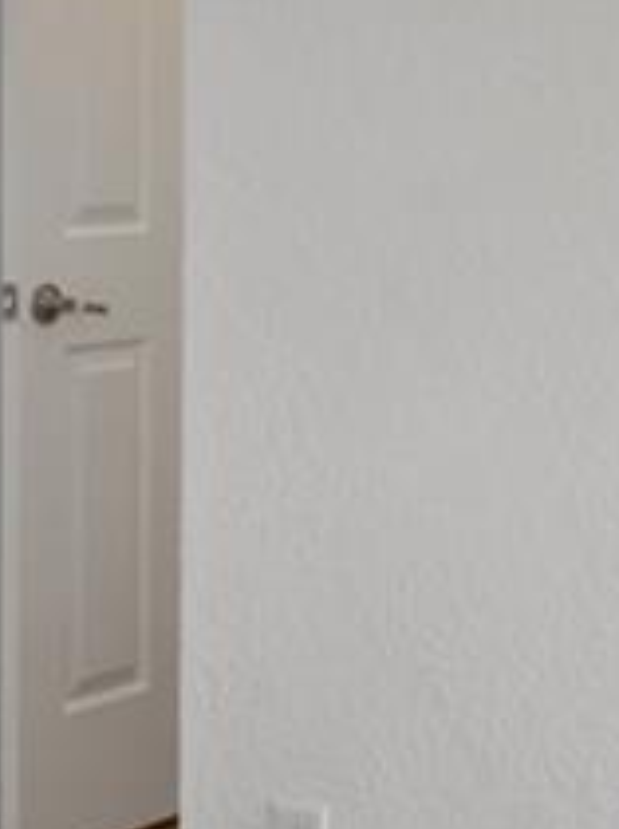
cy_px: 170
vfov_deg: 17.8
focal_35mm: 110
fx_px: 2628
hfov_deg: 12.8
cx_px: 923
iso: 200
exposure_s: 1/4
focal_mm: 10
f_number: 13
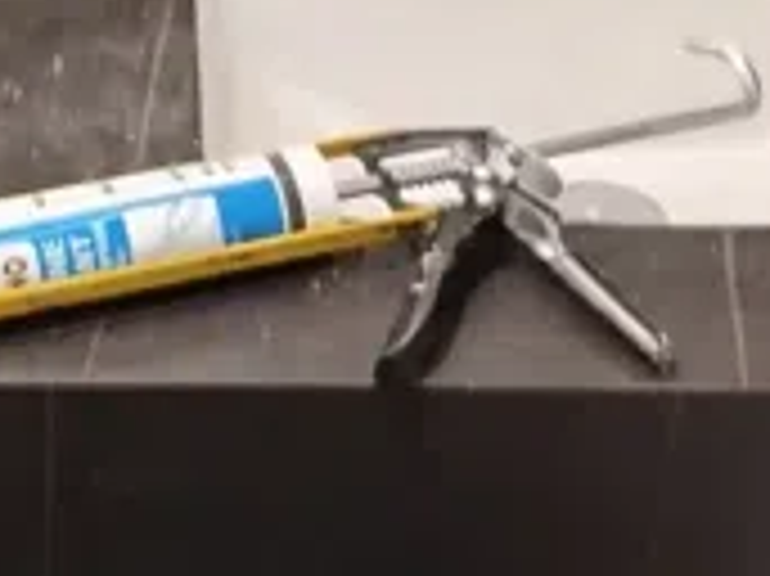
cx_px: -171
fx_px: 2001
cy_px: -342
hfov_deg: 20.3
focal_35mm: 90
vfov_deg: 15.0
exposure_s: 1/17
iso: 800
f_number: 1.7
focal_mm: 5.31
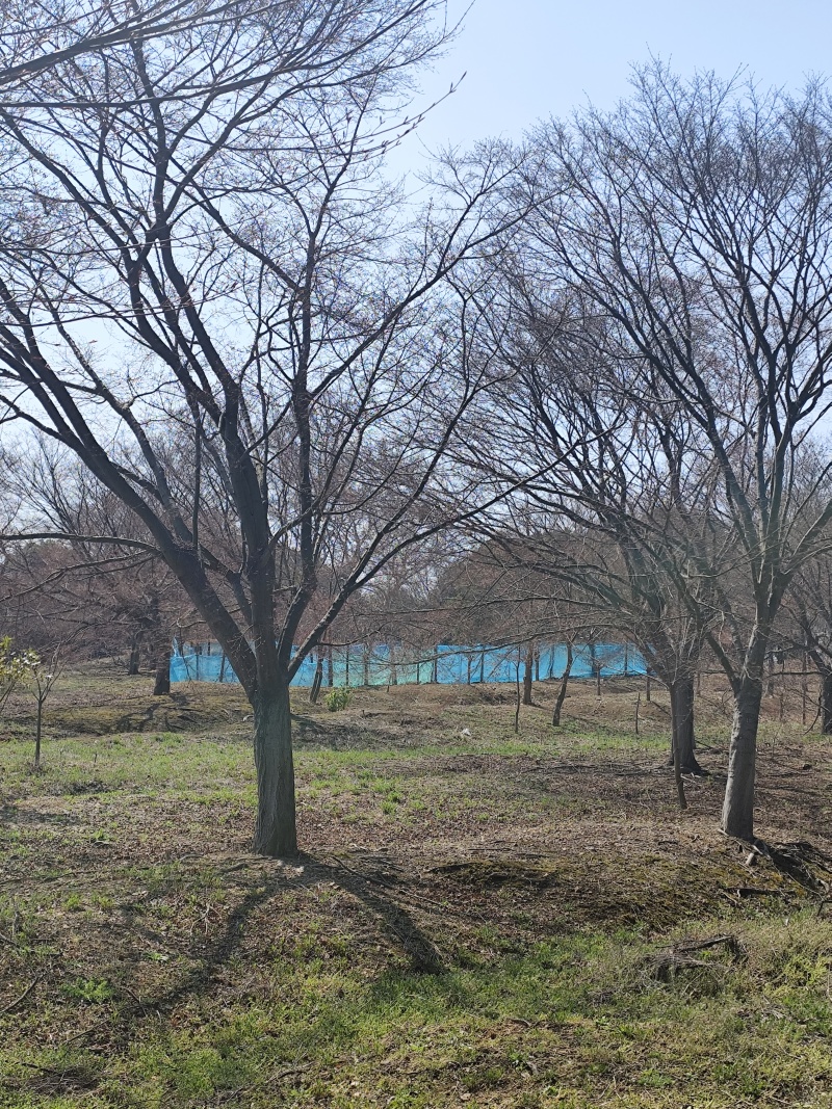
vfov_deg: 34.4
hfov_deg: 26.1
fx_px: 1795
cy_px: 554
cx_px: 416
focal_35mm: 56
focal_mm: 6.19
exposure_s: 1/1105
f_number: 1.65
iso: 50
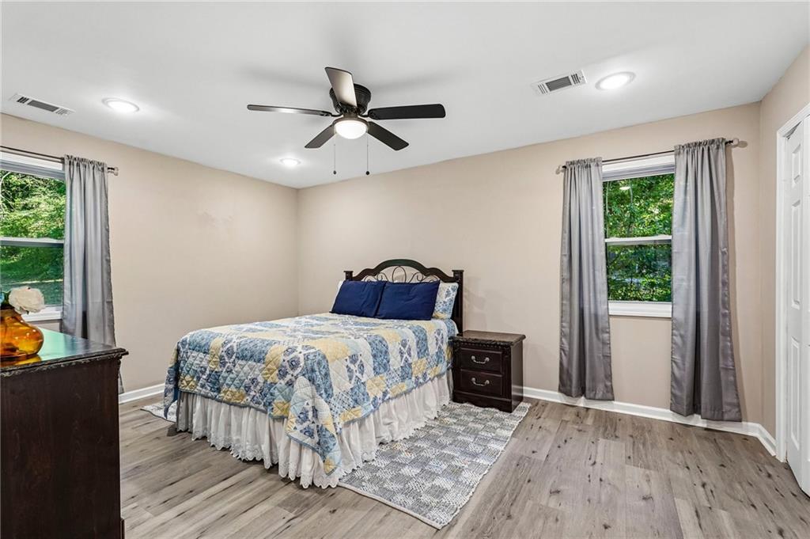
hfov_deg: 96.8
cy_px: 270
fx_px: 360
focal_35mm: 16
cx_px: 405
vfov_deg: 73.7
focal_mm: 16
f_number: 8
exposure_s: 1/10
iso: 800
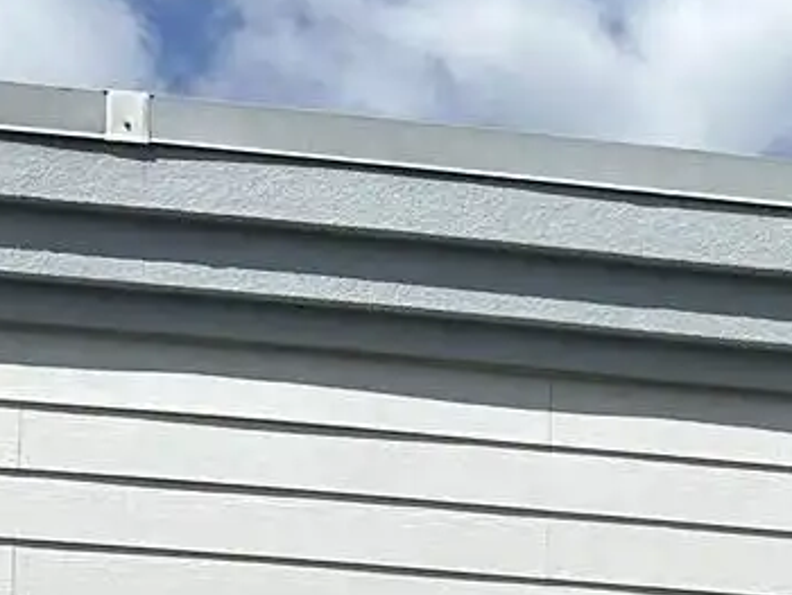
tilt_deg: +3.7
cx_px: 1317
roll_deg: +0.0
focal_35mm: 137
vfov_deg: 9.9
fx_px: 3137
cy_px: 1249
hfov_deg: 13.3
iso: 80
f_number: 1.78
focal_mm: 6.86
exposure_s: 1/6623
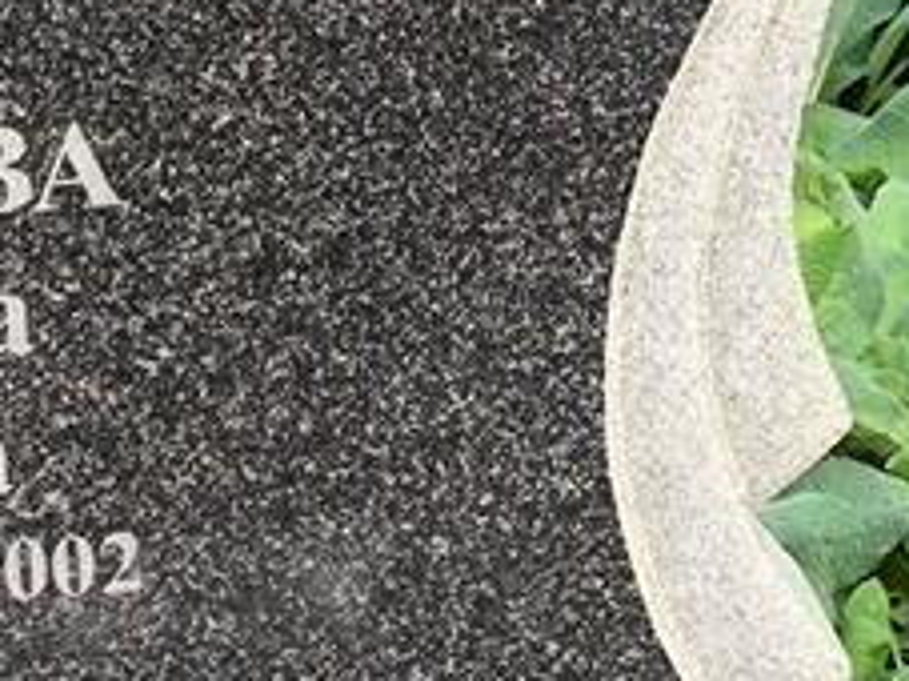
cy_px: 445
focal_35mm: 176
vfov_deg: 8.4
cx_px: -459
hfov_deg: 10.8
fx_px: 4619
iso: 50
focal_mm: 4.71
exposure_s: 1/132
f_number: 1.7
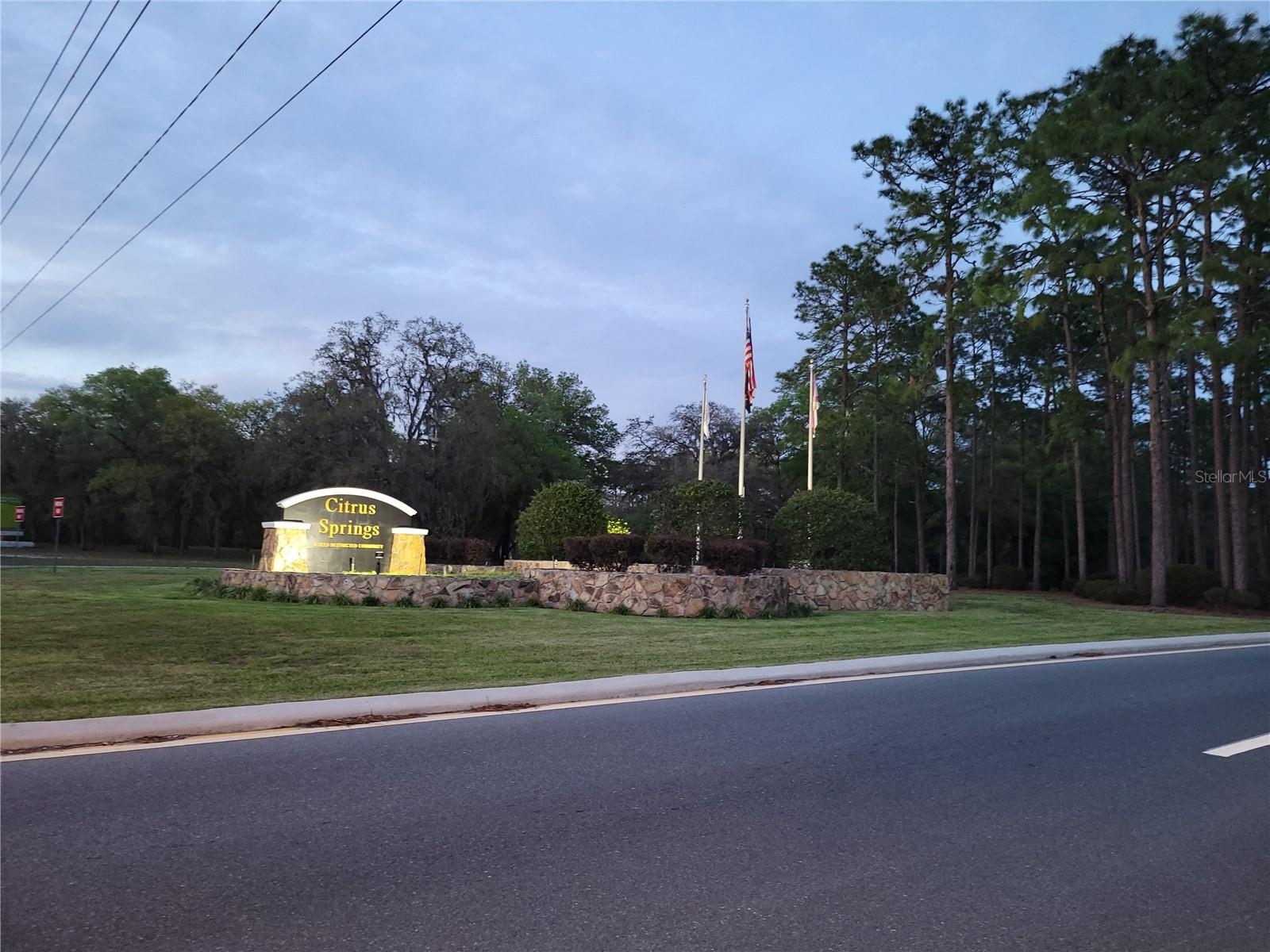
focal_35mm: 26
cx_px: 635
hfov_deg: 67.3
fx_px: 954
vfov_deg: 53.1
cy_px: 476
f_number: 1.8
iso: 200
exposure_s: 1/9.99
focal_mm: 5.4
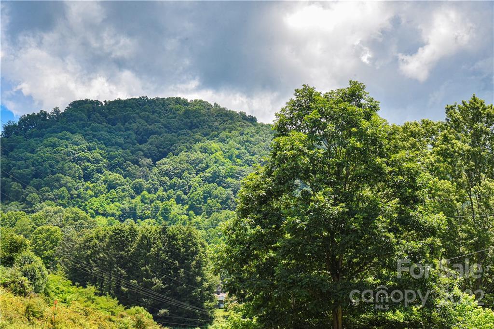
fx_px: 1029
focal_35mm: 75
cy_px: 164
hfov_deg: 27.0
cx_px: 247
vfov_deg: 18.2
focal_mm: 75
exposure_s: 1/400
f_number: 10
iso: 1600
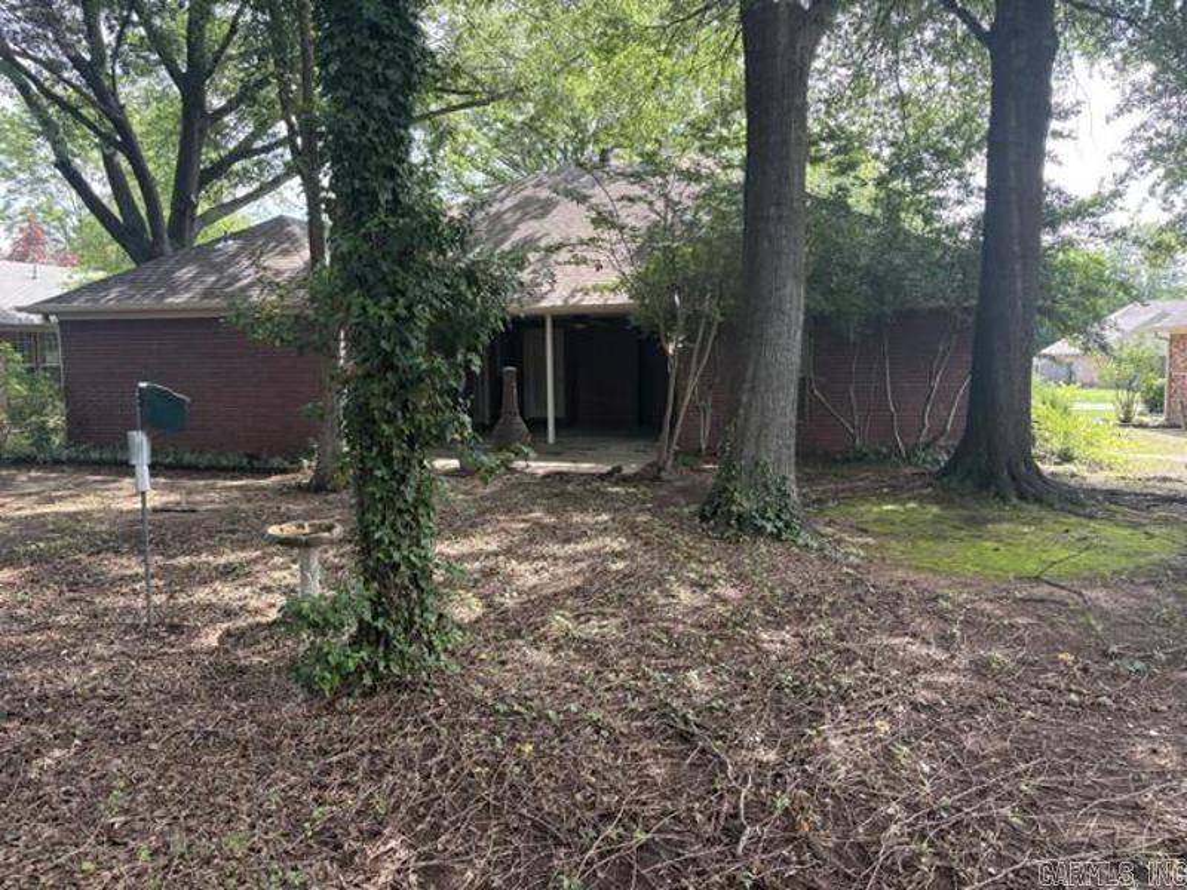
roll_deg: +1.2
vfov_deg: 53.1
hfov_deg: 67.3
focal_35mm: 26
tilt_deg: -5.4
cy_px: 445
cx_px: 594
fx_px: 892
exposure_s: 1/242
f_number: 1.6
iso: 64
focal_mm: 5.96
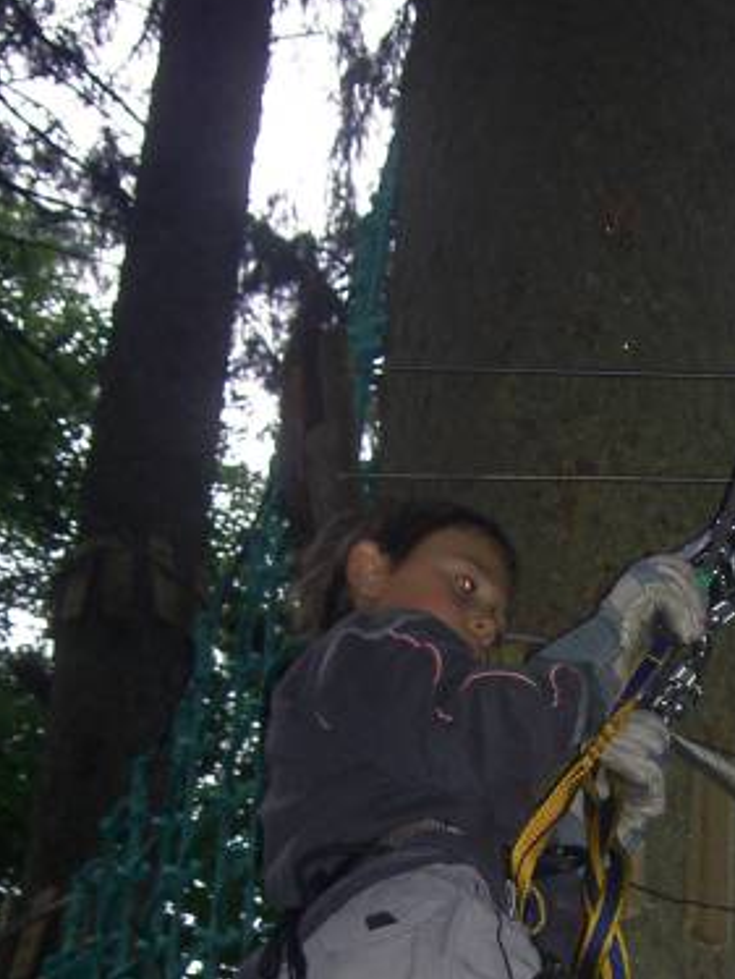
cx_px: 630
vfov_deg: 20.2
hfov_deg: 15.6
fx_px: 2658
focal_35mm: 94
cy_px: 963
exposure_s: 1/60
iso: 100
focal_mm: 9
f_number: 2.9
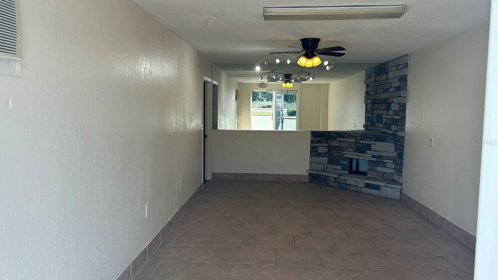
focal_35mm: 29
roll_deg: -0.6
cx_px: 244
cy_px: 143
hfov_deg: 66.1
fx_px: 383
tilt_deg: -5.0
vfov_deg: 40.2
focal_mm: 5.7
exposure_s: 1/360
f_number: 1.5
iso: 50
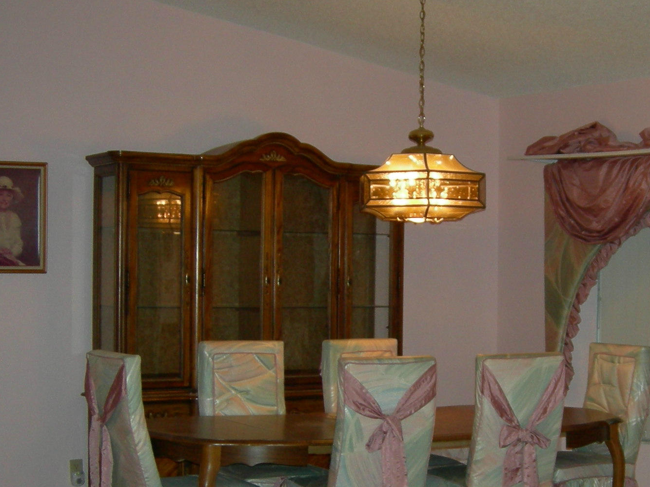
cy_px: 316
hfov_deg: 27.6
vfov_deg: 21.0
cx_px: 448
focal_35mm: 70
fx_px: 1315
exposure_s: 1/60.1
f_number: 2.7
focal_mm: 7.5
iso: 135
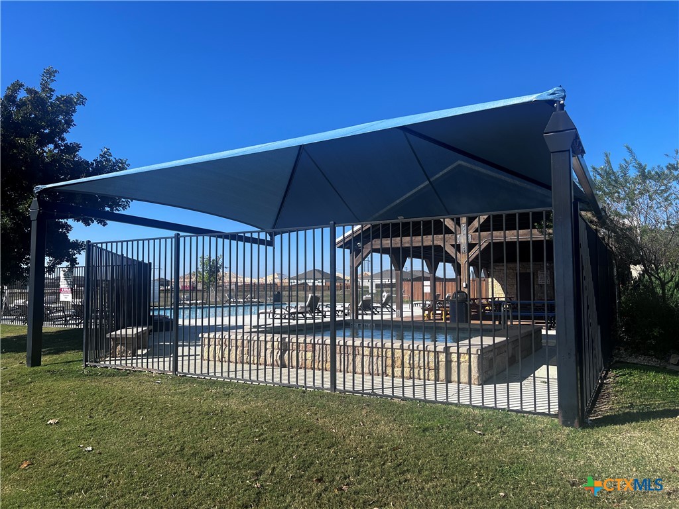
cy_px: 254
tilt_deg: +2.6
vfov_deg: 53.1
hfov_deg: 67.3
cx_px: 340
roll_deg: -0.2
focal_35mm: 26
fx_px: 510
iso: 50
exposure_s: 1/3460
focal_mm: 5.7
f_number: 1.5
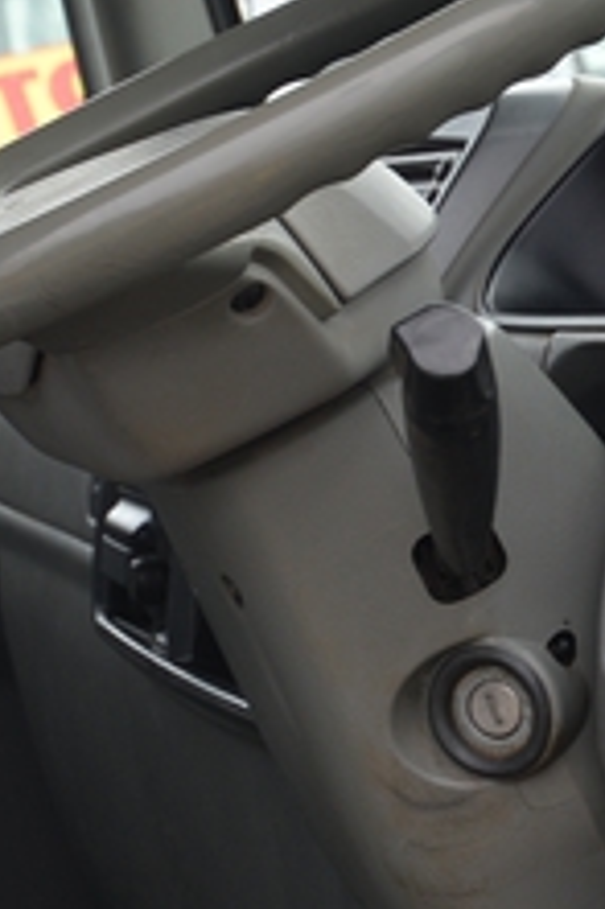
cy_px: 362
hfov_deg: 8.2
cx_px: -407
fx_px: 4115
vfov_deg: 12.6
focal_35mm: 163
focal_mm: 35
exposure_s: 1/160
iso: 200
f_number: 6.3
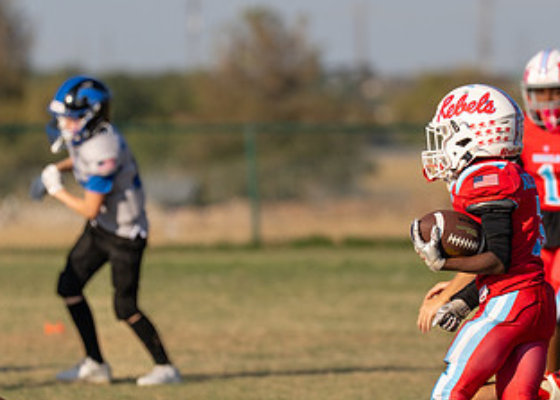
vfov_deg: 2.7
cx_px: 379
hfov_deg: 3.8
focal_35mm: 533
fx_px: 8479
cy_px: 267
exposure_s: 1/3200
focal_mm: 200
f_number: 3.2
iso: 125
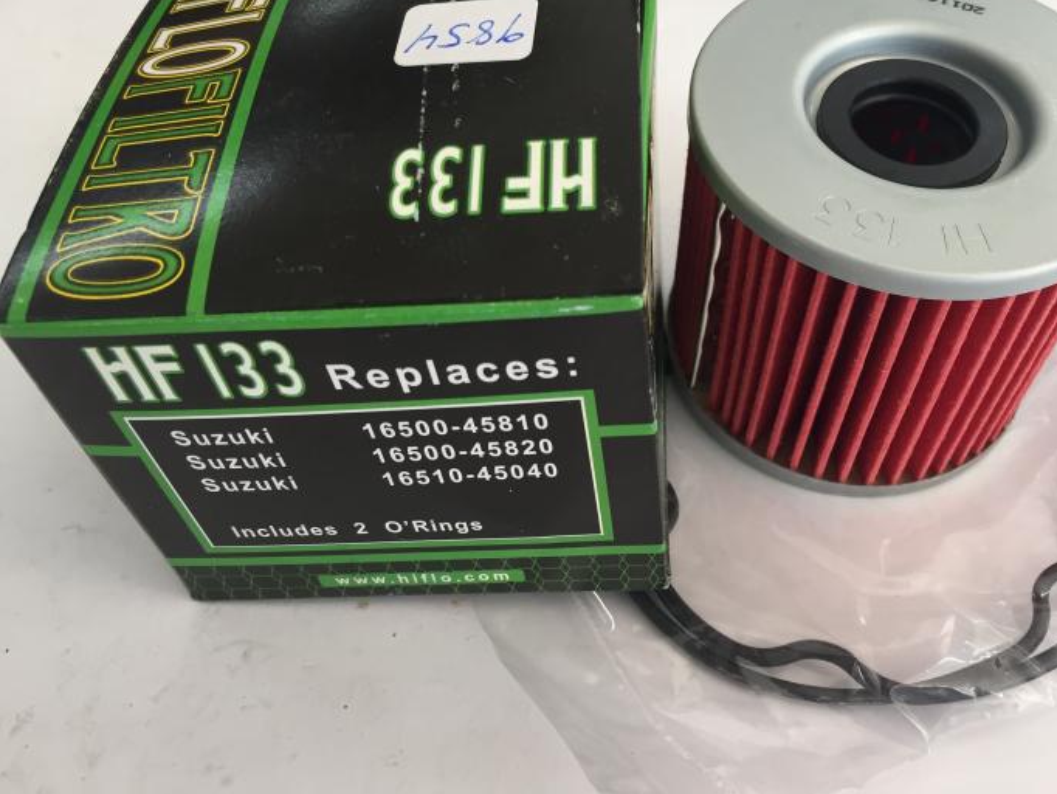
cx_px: 618
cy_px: 354
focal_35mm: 34
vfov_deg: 41.8
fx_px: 1039
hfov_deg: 53.7
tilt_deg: -48.9
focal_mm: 4.15
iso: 32
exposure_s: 1/30
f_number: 2.2
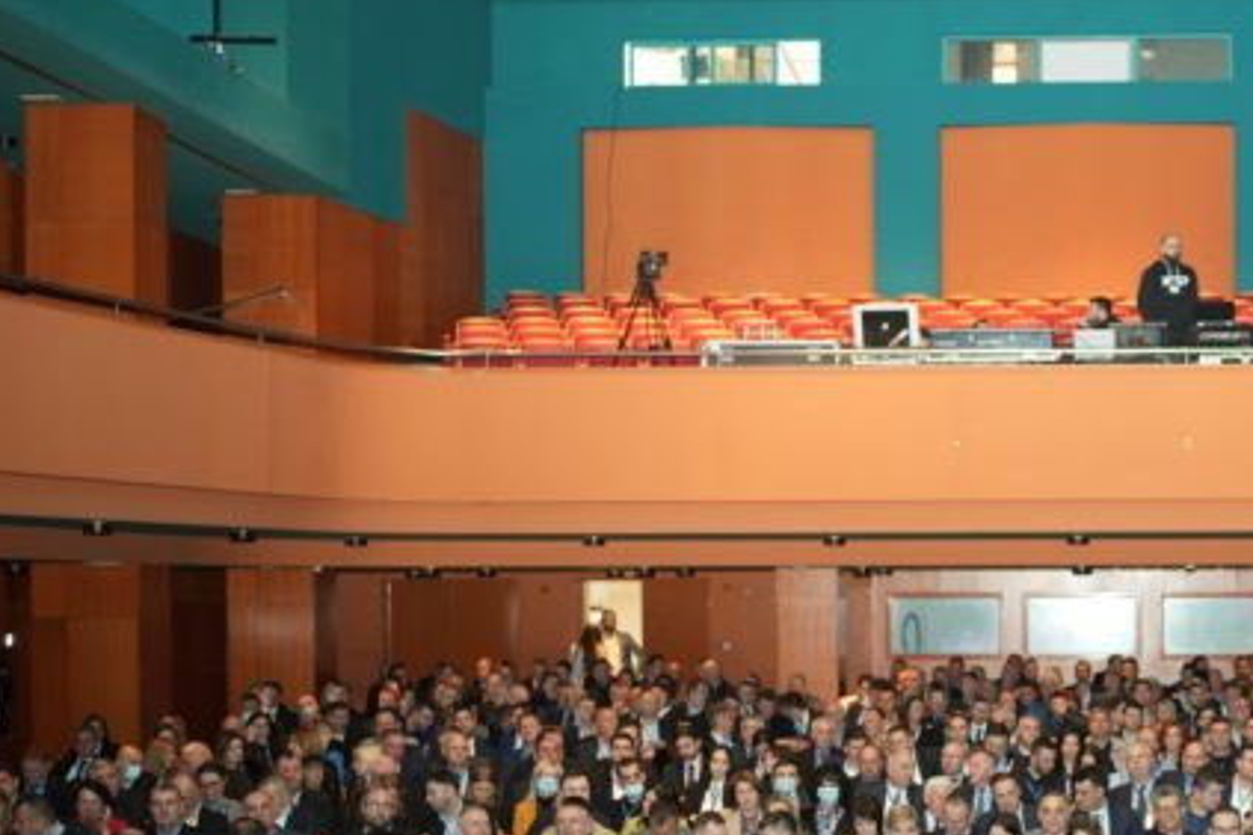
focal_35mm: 62
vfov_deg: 21.7
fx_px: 2158
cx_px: 1052
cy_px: 613
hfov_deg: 31.3
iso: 1000
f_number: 1.4
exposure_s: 1/200
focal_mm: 35
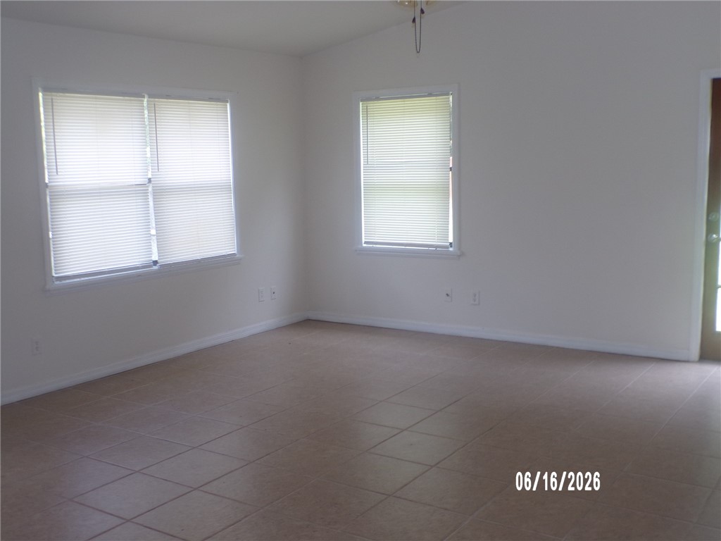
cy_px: 270
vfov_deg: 38.7
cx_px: 360
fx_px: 771
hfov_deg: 50.1
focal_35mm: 37
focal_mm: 6.6
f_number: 3.3
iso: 80
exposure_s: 1/38
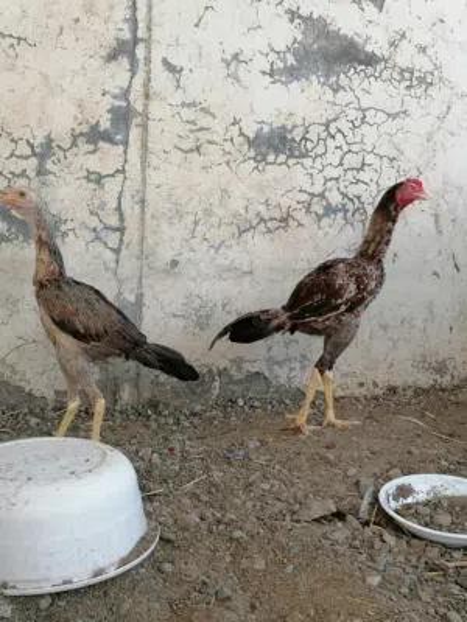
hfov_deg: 32.9
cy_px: 311
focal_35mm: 44
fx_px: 791
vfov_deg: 42.9
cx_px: 234
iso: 80
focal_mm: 5.3
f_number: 1.8
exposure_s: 1/100
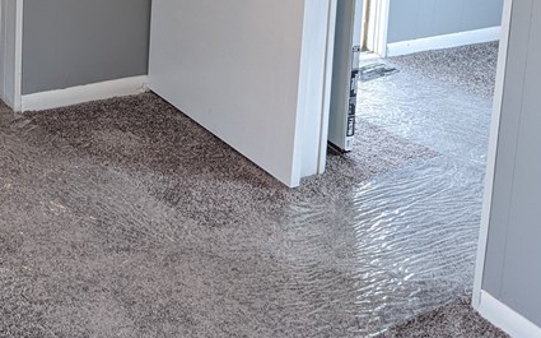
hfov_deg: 29.0
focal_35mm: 69
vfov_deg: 17.6
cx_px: 90
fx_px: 1017
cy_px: -111
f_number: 1.73
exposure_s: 1/60
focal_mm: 4.38
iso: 87
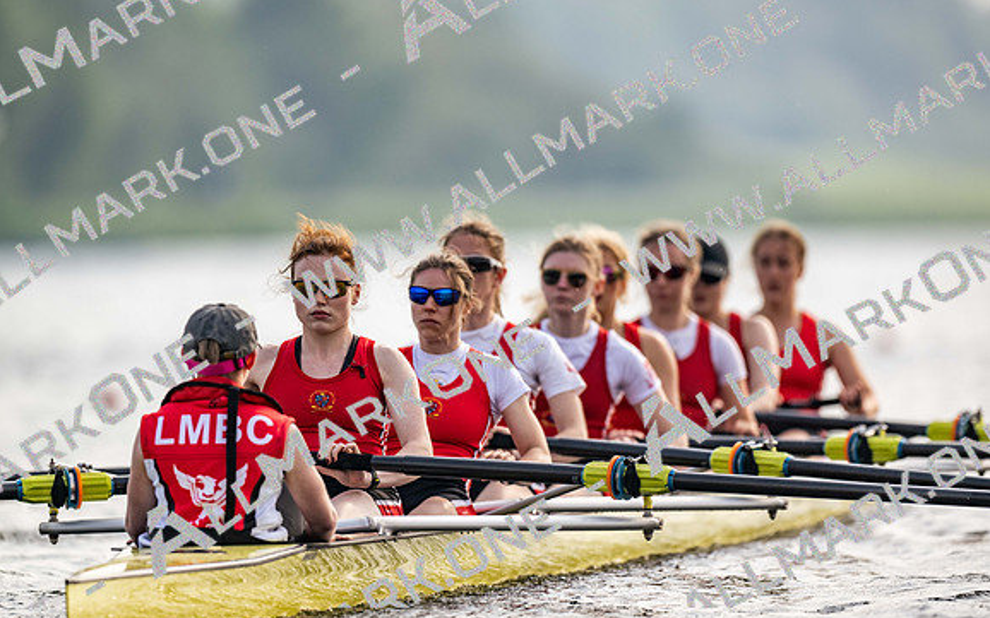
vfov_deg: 2.1
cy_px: 314
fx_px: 16563
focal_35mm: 614
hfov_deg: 3.4
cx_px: 495
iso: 360
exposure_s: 1/2500
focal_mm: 600
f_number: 4
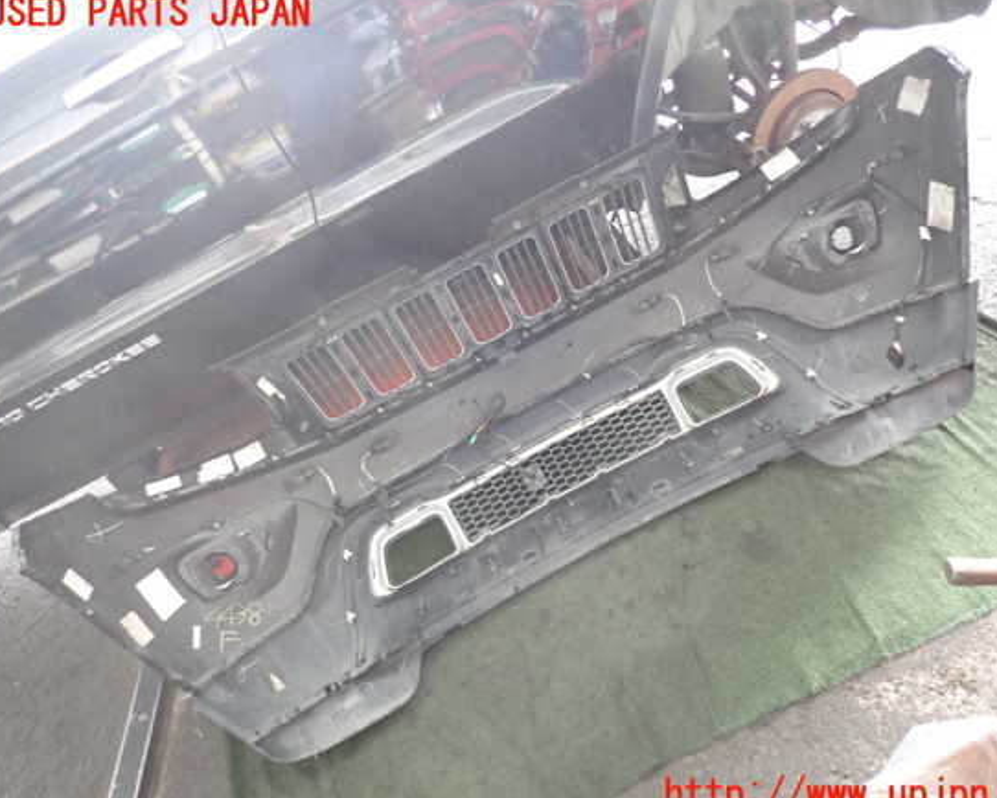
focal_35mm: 27
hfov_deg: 64.0
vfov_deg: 53.2
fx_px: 797
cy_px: 405
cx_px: 528
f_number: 2
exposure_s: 1/25
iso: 800
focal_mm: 4.5
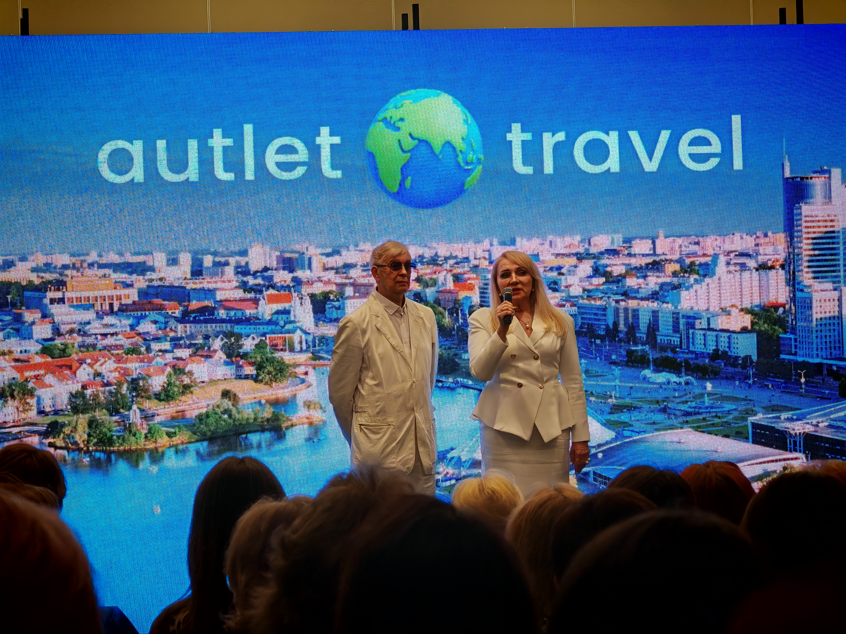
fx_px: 3299
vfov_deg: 11.0
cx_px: 423
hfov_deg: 14.6
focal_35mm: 135
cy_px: 317
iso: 400
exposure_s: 1/140
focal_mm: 15.38
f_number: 2.6
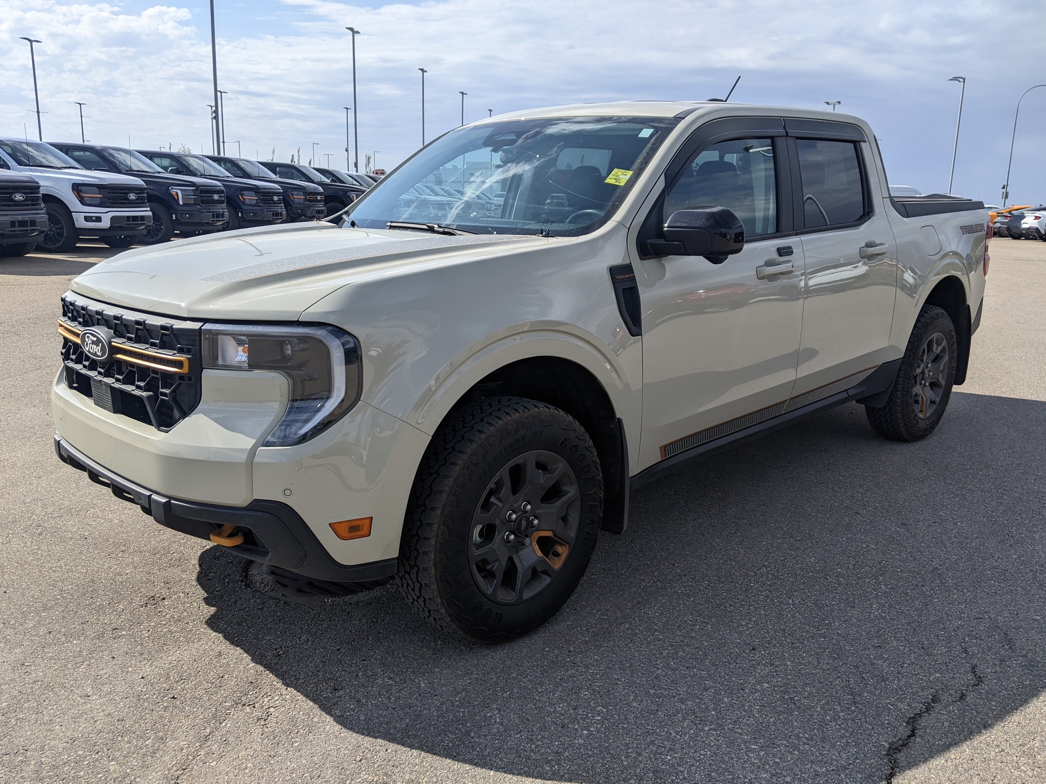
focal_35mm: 28
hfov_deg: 63.4
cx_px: 520
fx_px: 846
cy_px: 392
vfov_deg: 49.7
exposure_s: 1/3906
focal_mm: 4.44
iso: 64
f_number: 1.8
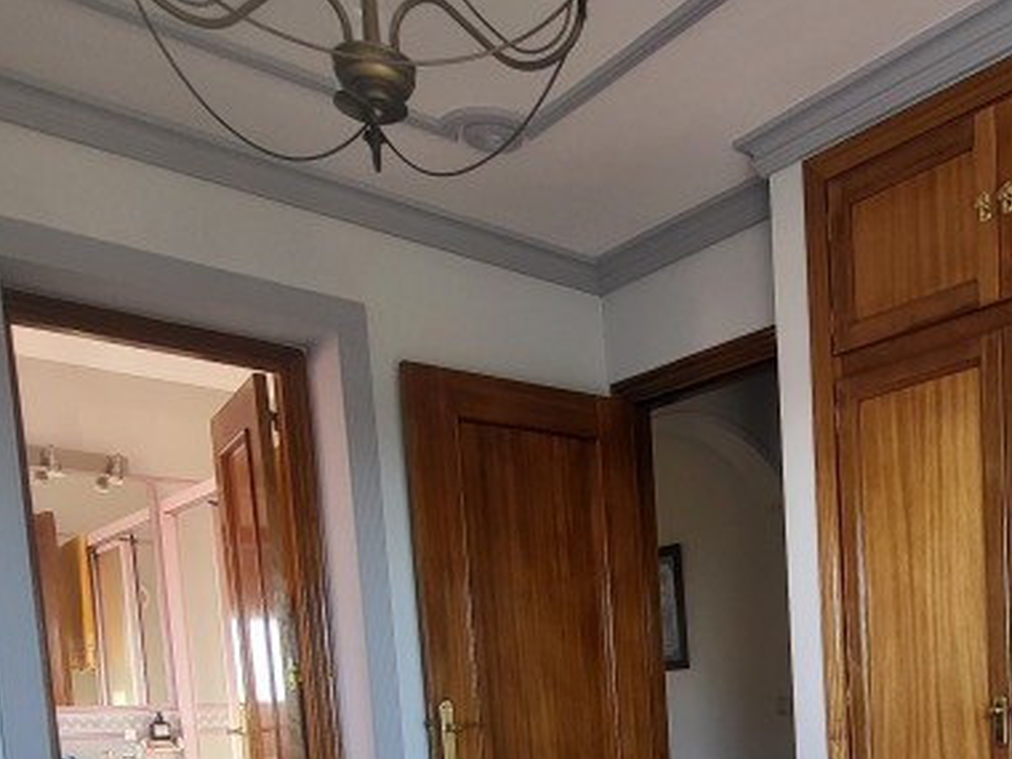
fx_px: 1023
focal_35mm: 35
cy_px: 807
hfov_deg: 48.3
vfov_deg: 35.6
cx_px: 871
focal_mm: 1.74
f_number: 2.2
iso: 64
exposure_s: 1/50
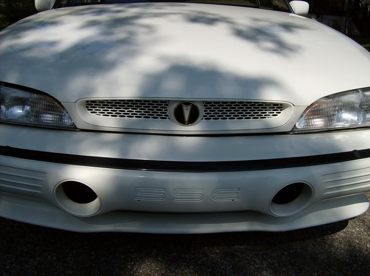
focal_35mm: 36
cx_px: 185
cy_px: 138
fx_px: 384
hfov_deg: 51.5
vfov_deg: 39.5
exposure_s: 1/1271
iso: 100
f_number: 4.7
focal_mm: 6
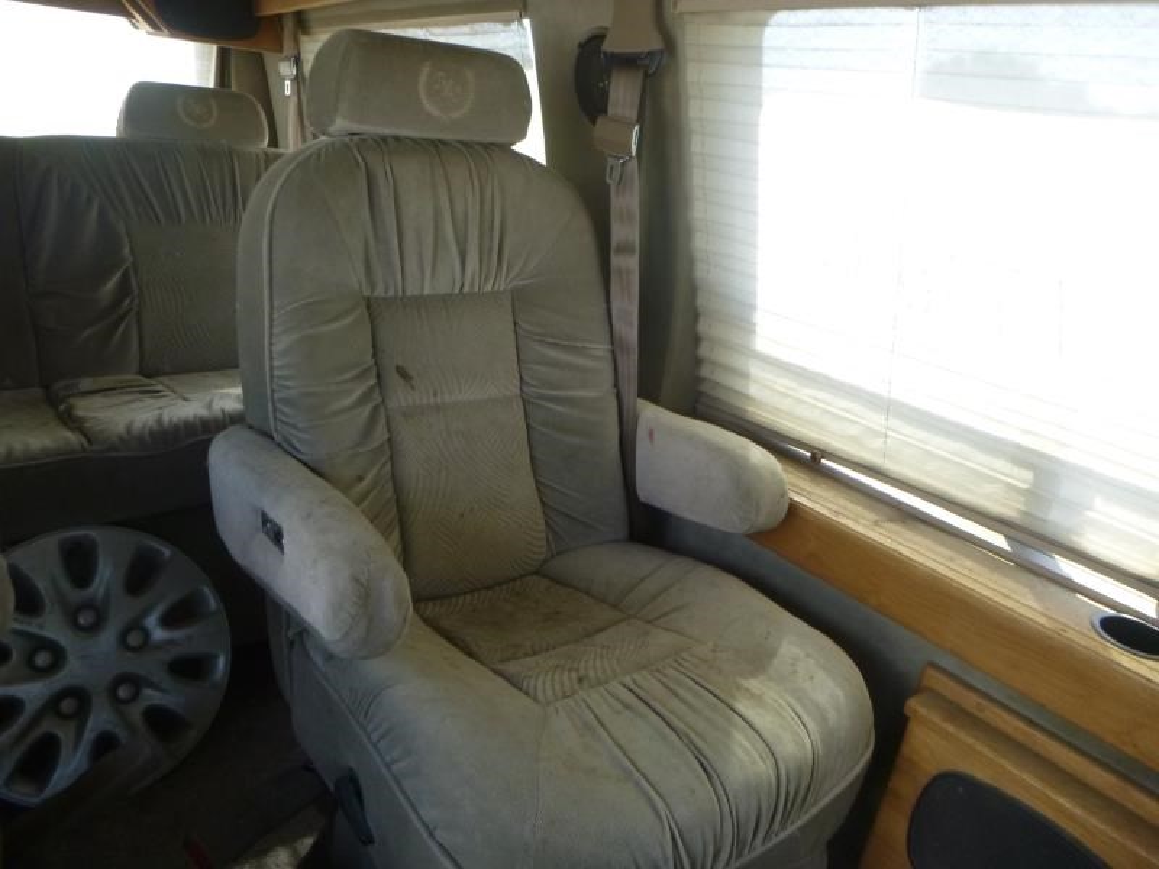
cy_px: 434
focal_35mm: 25
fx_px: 837
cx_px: 580
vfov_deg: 54.9
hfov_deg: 69.4
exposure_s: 1/60
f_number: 3.9
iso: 250
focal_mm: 4.5
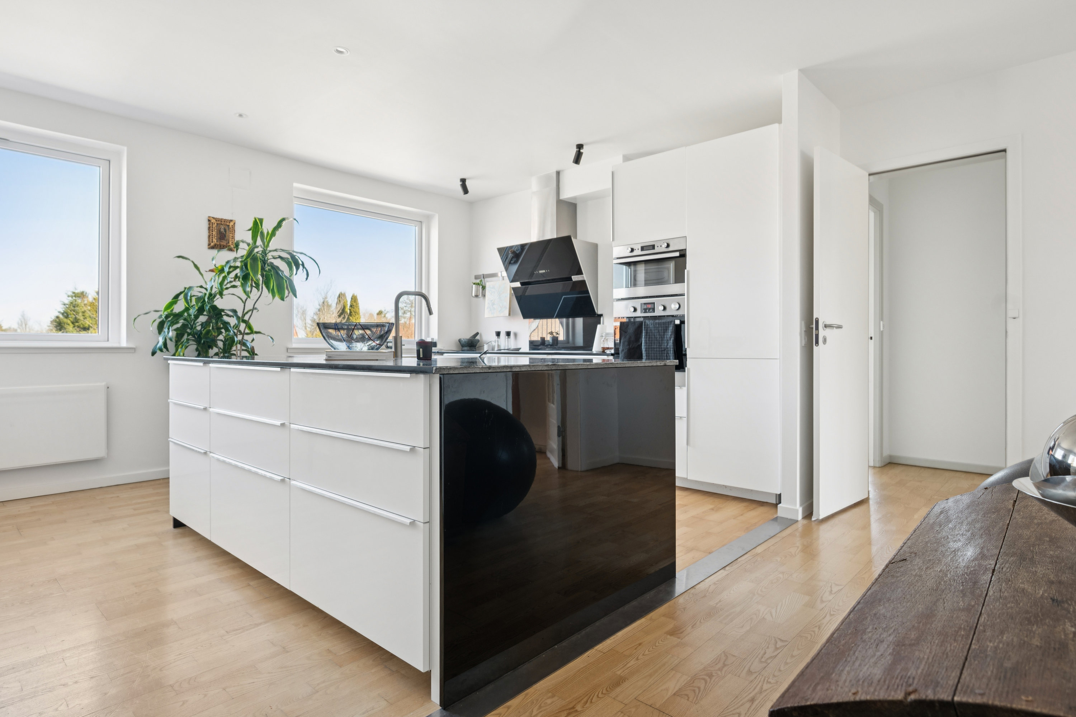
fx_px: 568
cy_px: 358
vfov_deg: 64.6
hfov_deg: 86.9
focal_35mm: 19
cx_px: 538
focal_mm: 19
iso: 400
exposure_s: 1/25
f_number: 6.3
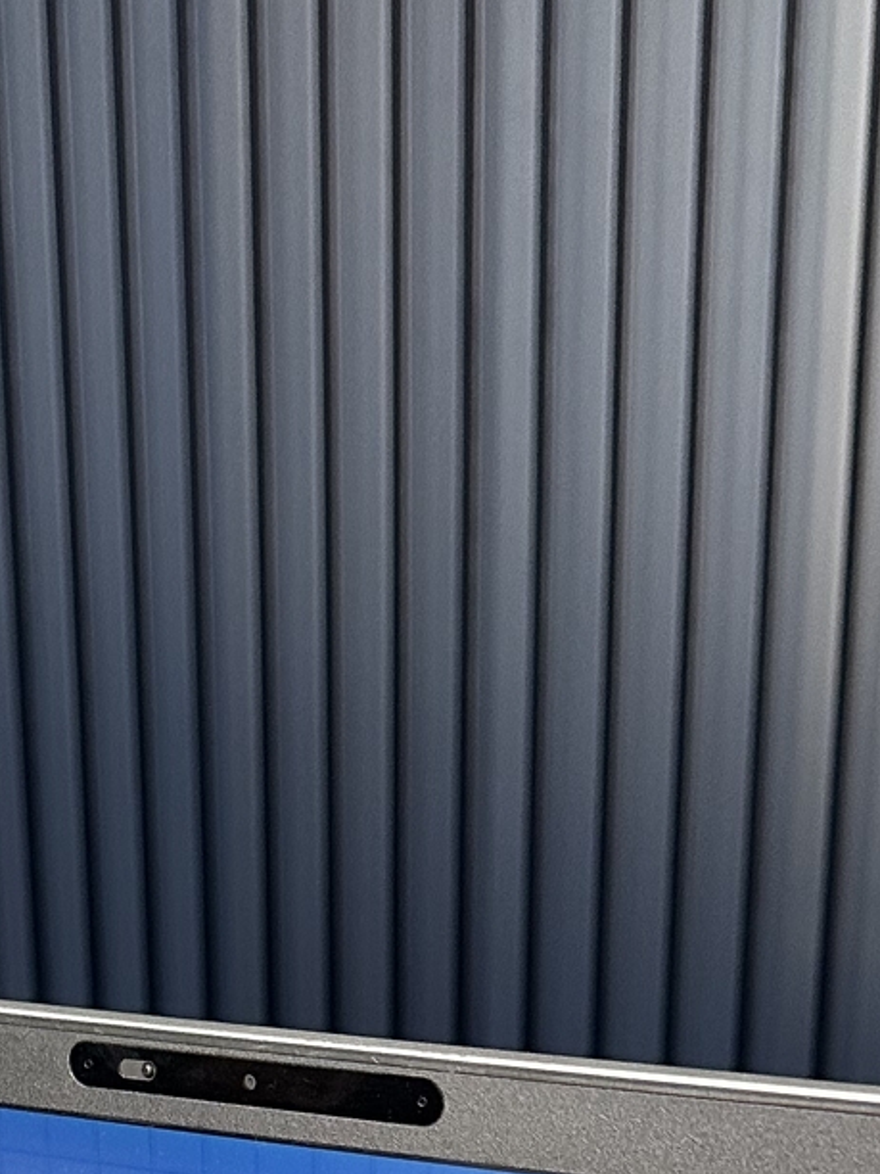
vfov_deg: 21.9
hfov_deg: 18.4
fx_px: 2678
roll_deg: -0.4
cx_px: 144
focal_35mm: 79
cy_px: 1573
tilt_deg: -22.5
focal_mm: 6.86
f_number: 1.78
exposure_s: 1/50
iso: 320
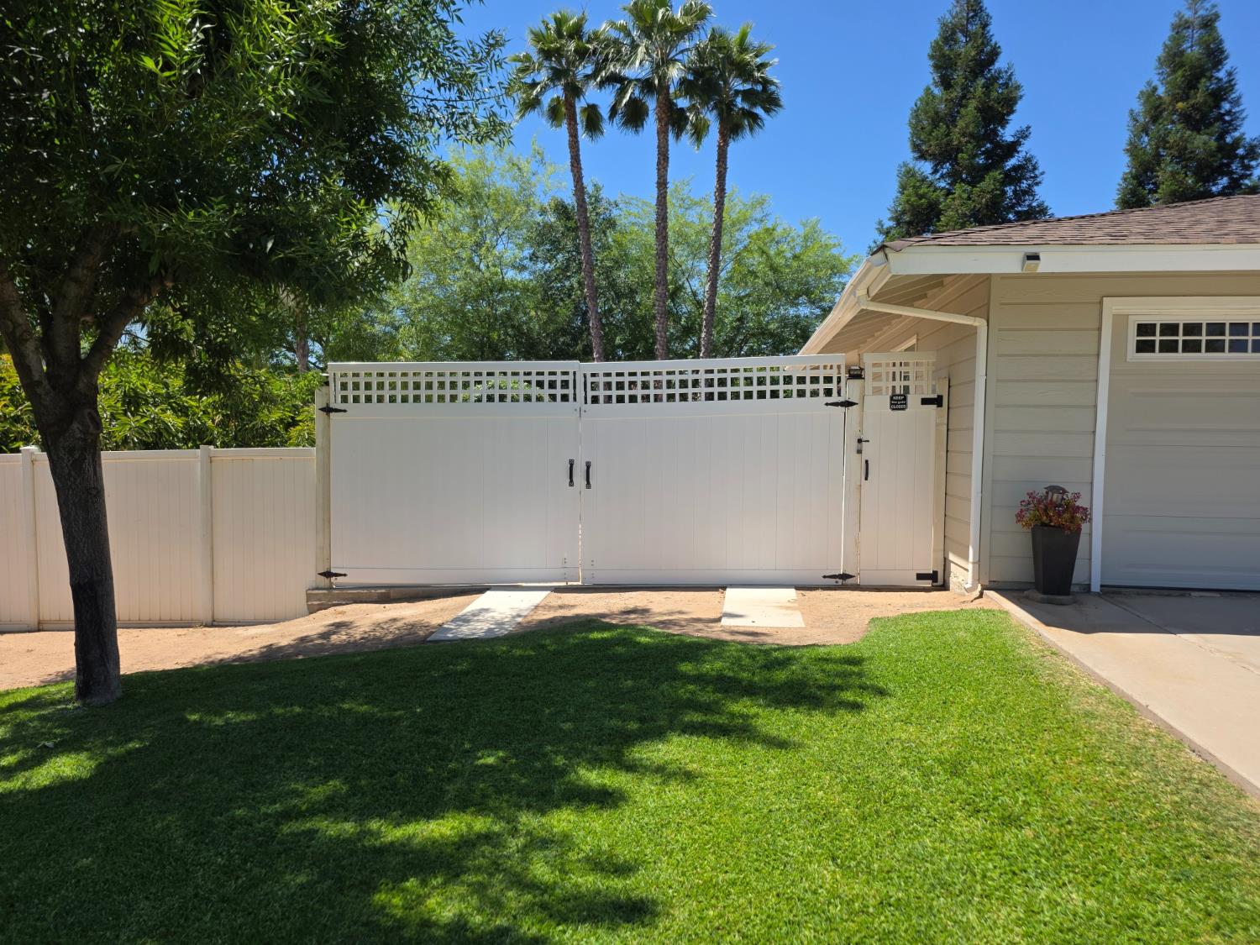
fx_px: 837
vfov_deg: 58.9
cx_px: 630
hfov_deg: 73.9
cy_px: 472
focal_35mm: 23
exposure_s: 1/4434
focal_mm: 6.25
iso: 80
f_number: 1.7
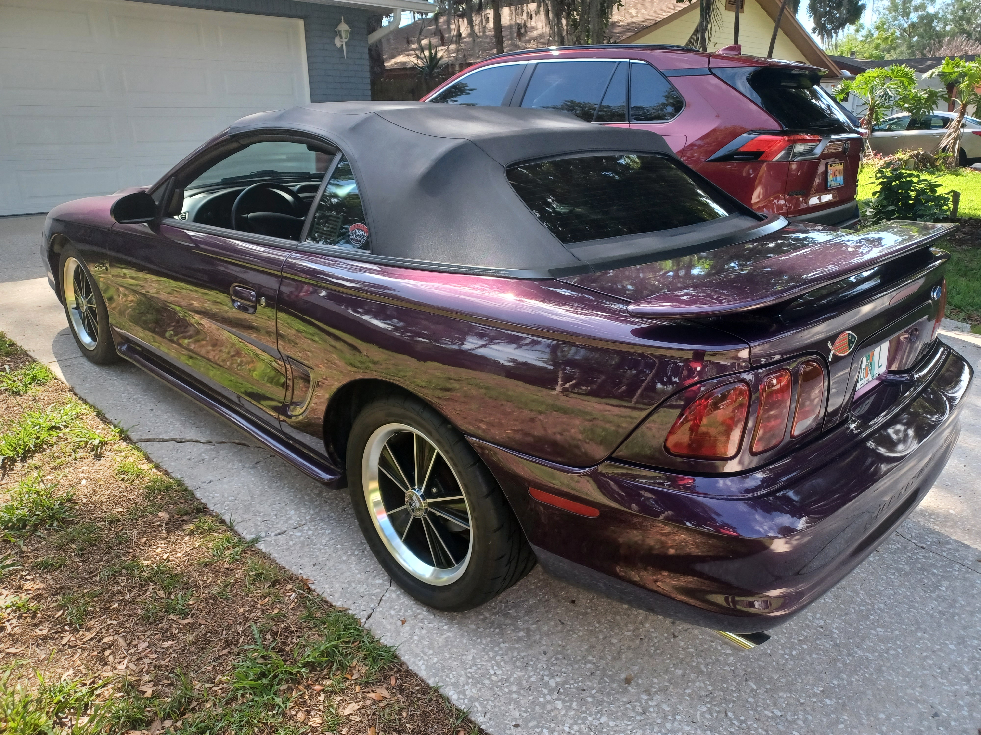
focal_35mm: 25
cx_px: 490
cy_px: 368
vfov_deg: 54.9
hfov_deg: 69.4
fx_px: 708
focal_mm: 4.6
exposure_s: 1/120
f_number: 1.8
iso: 64
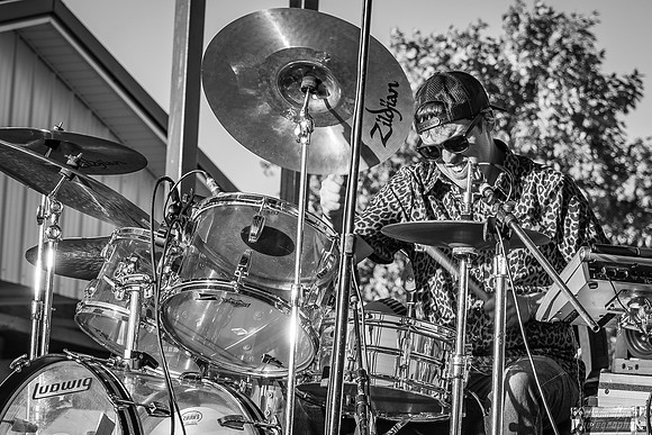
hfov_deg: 12.8
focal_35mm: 160
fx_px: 2900
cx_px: 186
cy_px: 170
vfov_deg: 8.6
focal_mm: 75
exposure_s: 1/250
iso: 100
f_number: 5.6
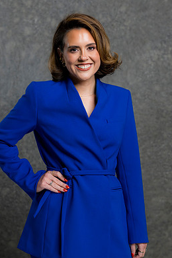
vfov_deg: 20.8
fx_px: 702
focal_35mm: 98
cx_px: 90
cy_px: 130
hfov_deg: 14.0
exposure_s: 1/200
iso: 125
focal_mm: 85
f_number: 5
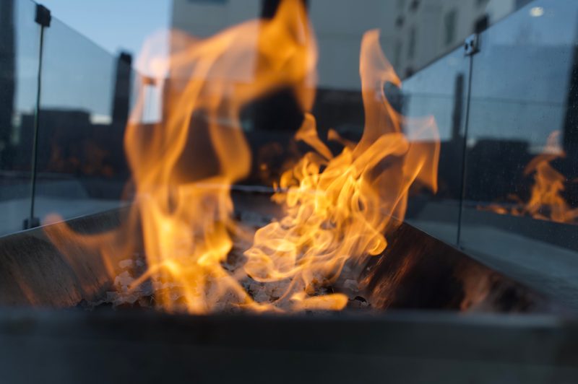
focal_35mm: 50
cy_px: 192
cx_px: 289
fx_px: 802
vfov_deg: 26.9
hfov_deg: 39.6
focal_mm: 50
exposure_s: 1/320
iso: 100
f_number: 7.1
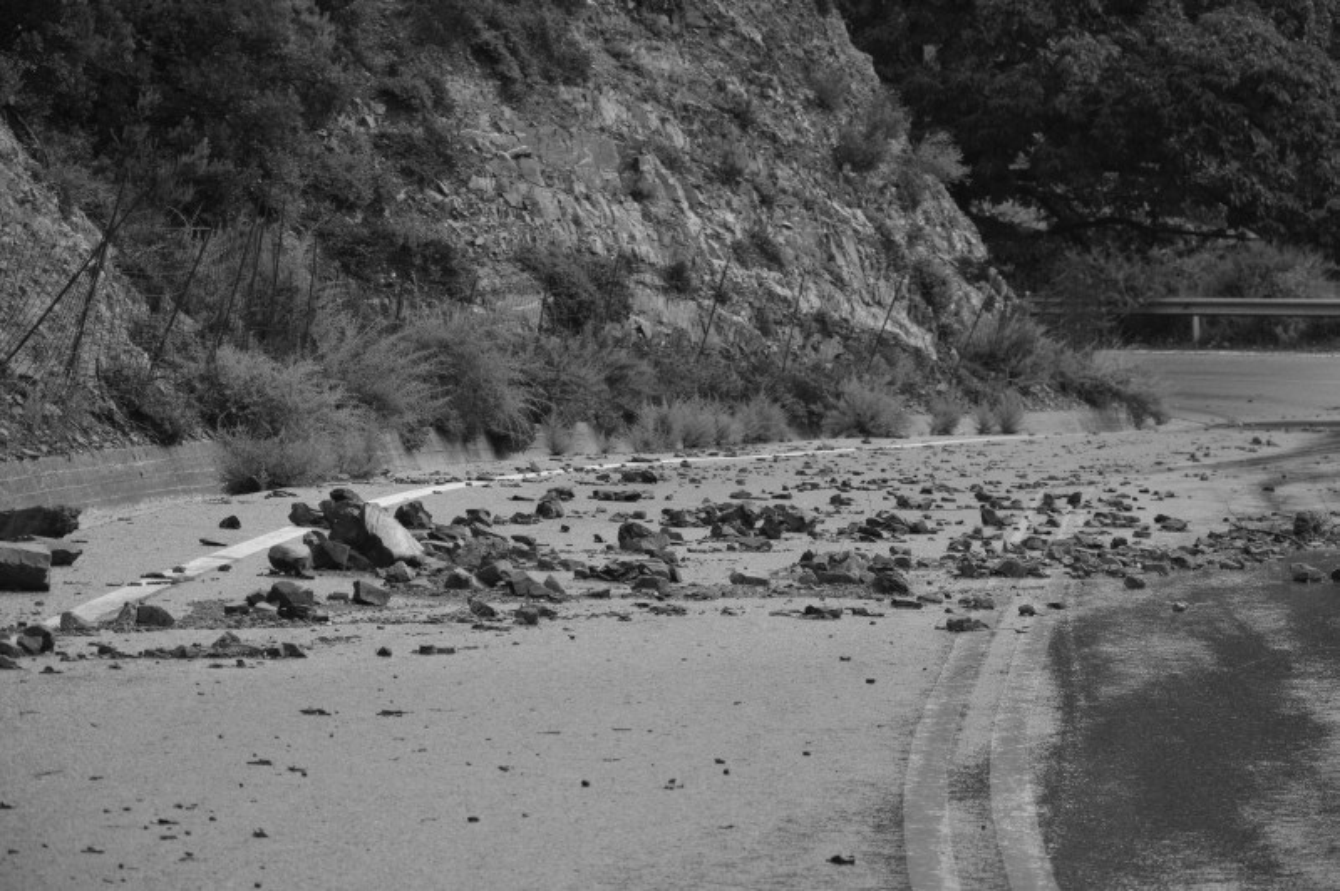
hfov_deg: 13.1
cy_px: 446
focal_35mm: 158
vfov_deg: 8.7
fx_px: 5858
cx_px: 670
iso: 200
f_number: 7.1
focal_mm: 105
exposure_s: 1/640
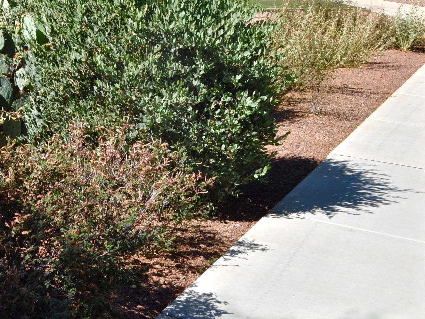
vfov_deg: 20.8
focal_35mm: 68
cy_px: -14
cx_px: -69
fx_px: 835
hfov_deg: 25.9
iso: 200
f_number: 10
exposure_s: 1/400
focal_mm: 20
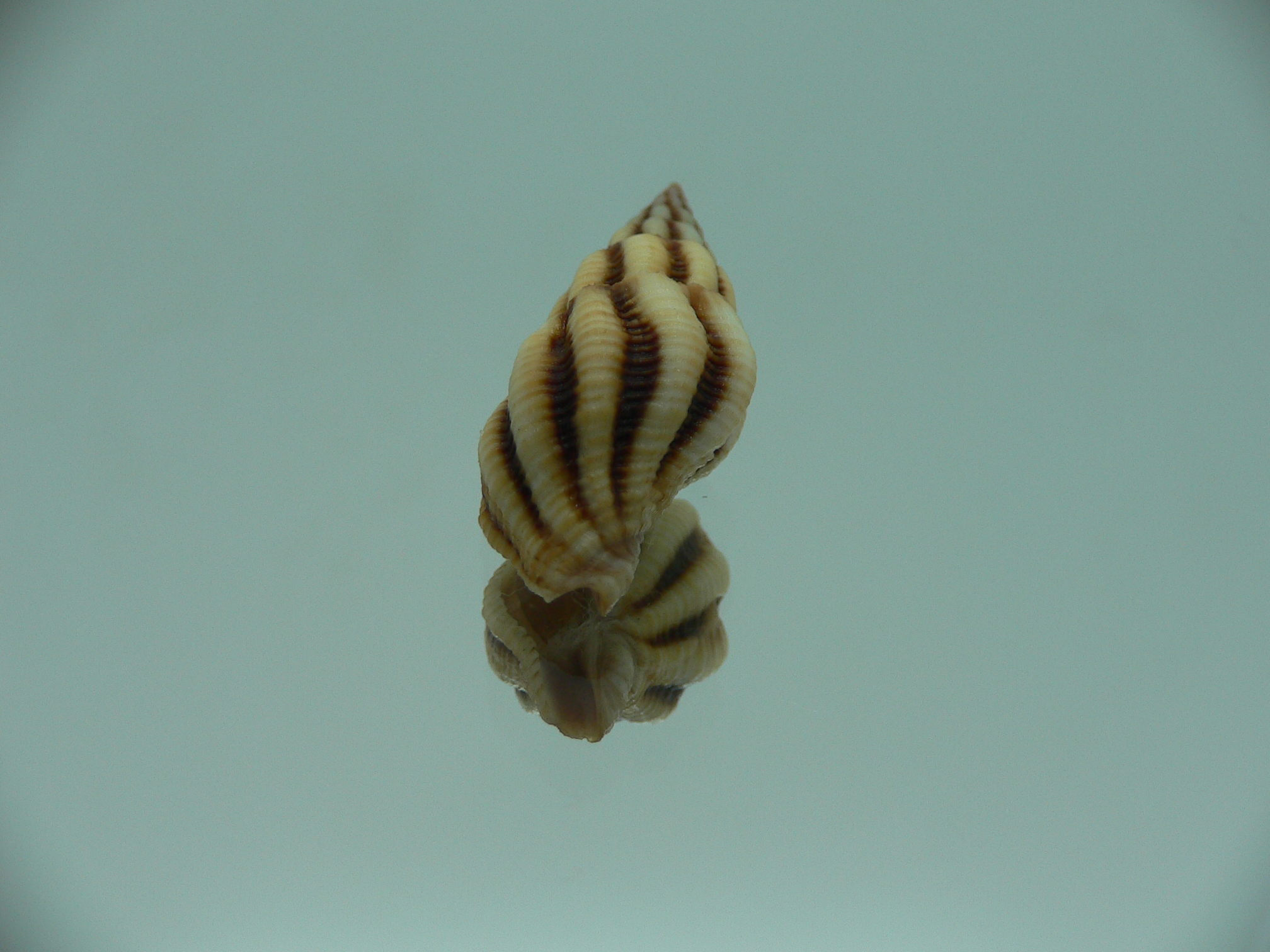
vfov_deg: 40.7
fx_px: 1284
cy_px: 476
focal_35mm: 35
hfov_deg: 52.6
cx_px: 635
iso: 80
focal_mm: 4.6
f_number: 2.8
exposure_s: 1/80
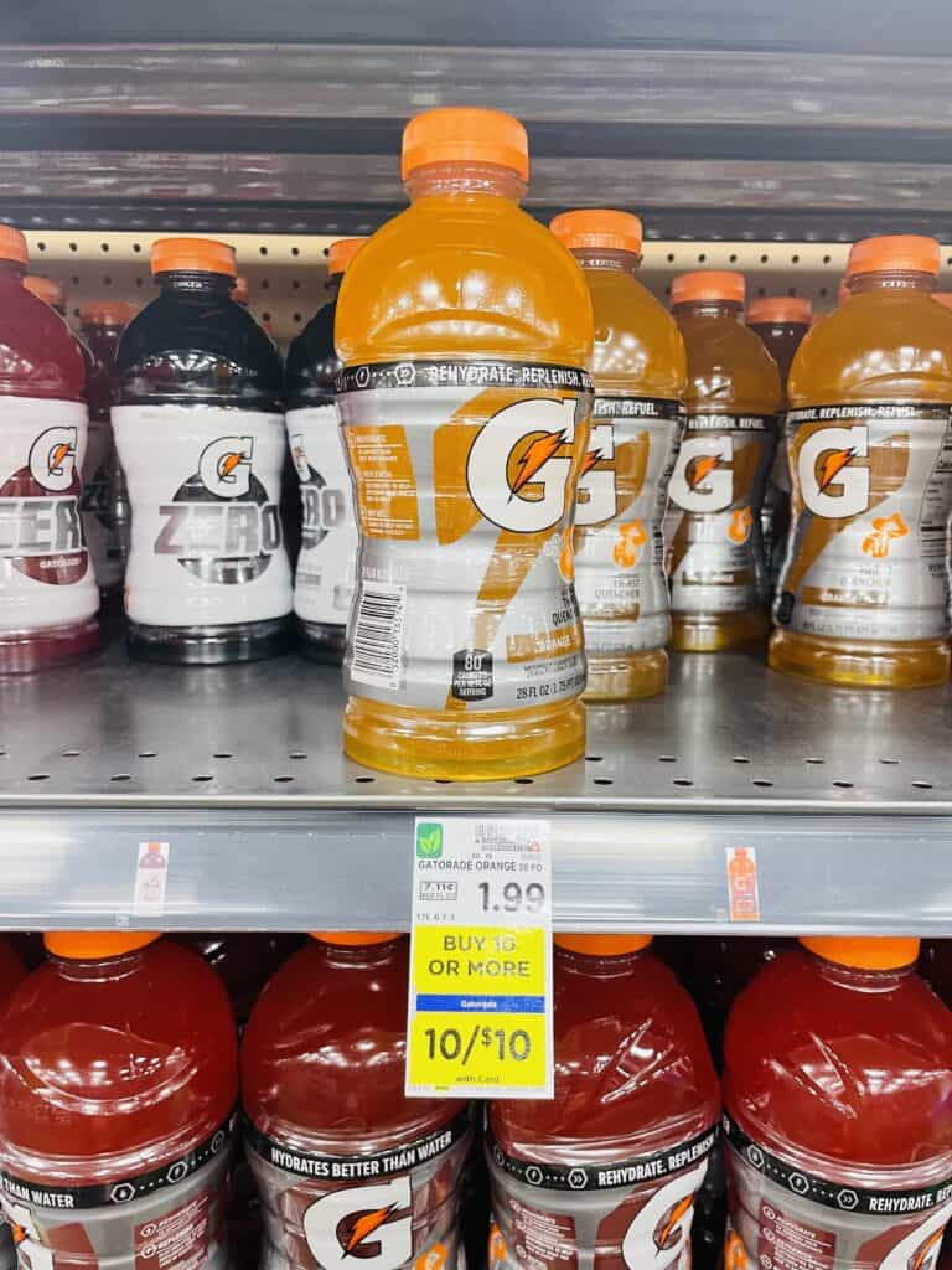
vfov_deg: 67.3
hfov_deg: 53.1
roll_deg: -0.3
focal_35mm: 26
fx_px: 953
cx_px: 476
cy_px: 635
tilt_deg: -10.9
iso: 100
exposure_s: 1/60
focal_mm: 4.2
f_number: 1.6
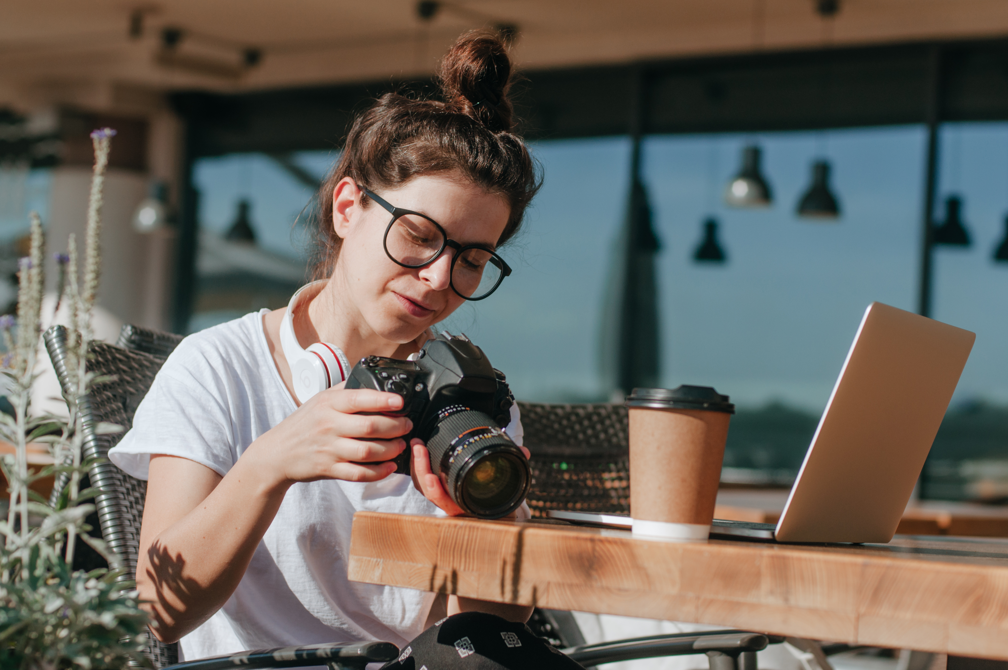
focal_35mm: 75
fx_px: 2097
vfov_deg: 18.1
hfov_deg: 27.0
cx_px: 504
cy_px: 335
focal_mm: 50
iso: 100
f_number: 3.2
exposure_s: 1/4000
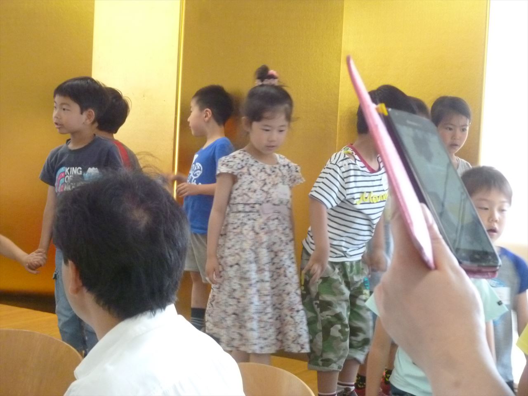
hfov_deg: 27.8
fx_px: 1068
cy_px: 198
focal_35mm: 70
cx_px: 264
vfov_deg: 21.0
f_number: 5.1
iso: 800
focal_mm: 12.4
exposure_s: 1/30
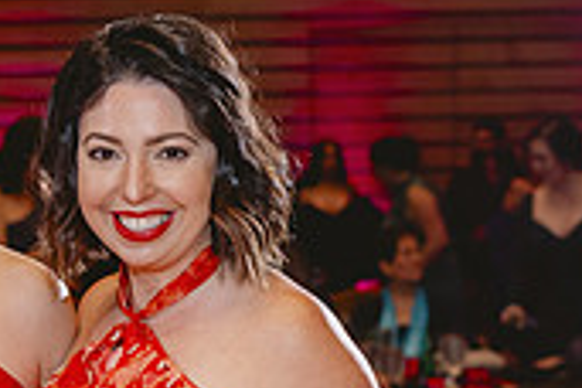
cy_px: 471
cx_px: -61
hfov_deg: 14.1
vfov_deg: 9.5
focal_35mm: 142
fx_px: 2295
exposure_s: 1/125
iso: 1600
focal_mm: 35
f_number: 2.5
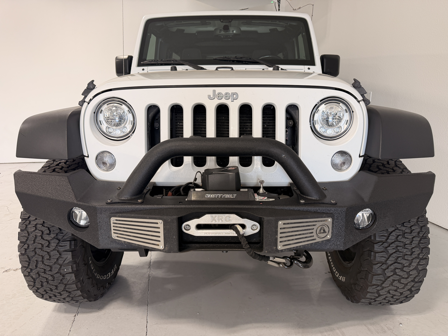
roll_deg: +0.5
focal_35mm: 24
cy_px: 168
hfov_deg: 71.6
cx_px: 224
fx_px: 311
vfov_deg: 56.8
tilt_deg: -12.7
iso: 125
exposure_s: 1/120
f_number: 1.78
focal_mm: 6.76
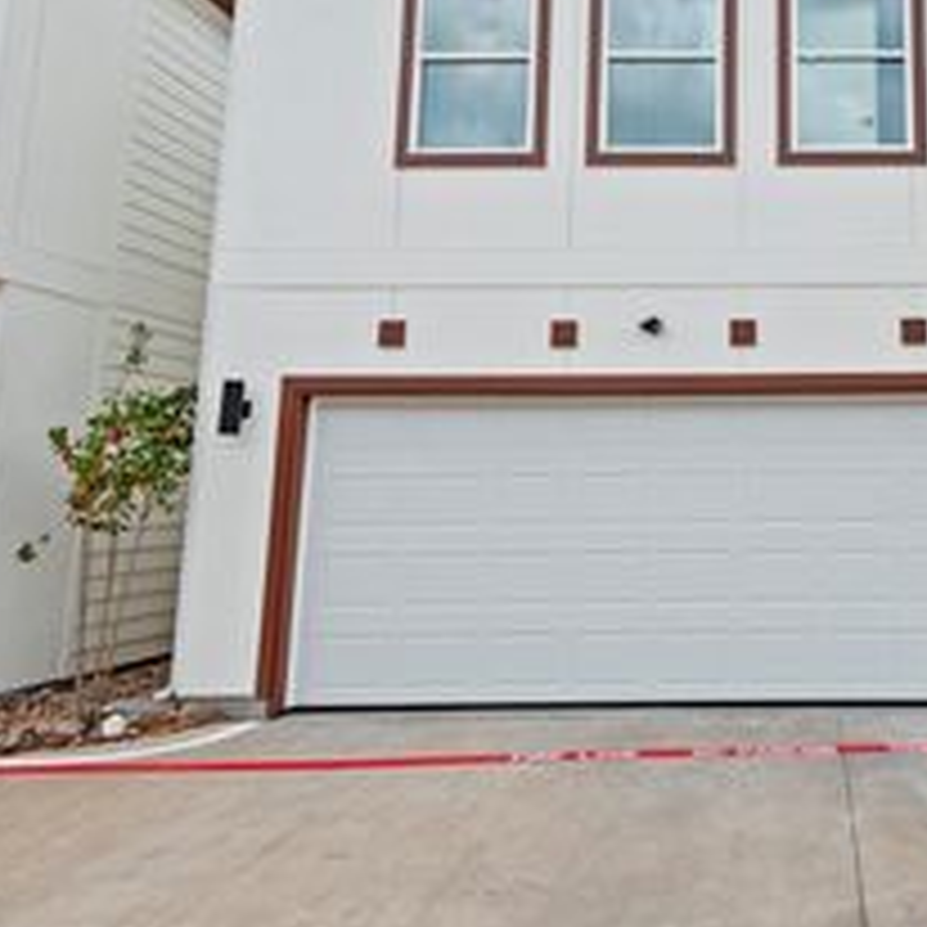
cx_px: 810
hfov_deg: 45.7
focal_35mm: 33
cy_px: 313
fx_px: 1000
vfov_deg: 48.9
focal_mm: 16
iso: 100
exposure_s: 1/500
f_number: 7.1
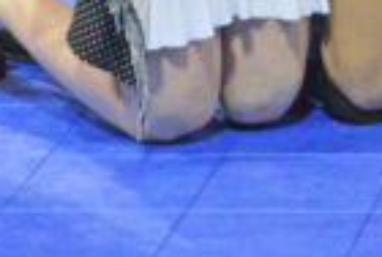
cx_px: 769
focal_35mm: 379
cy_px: -621
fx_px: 4030
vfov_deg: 3.5
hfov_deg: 5.3
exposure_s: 1/125
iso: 4000
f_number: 5.6
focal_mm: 52
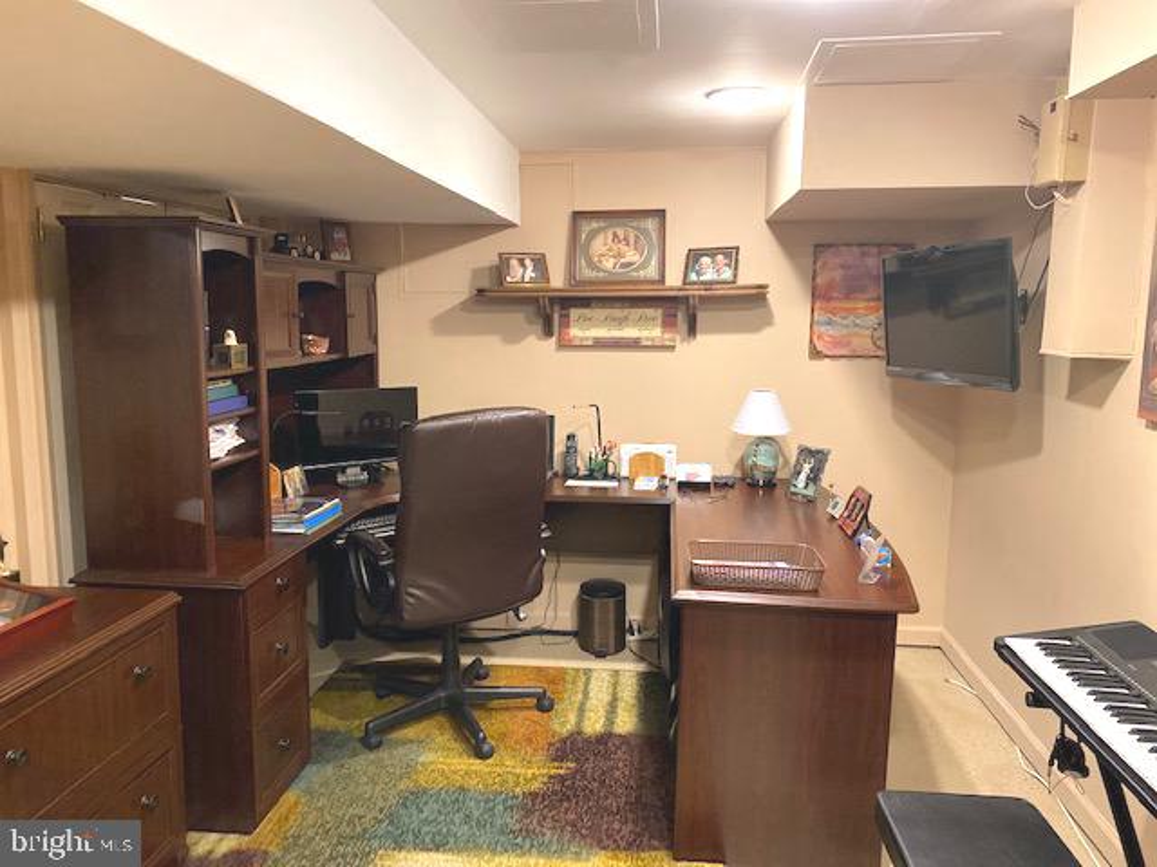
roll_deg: -0.7
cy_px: 434
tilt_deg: -8.4
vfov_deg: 53.1
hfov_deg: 67.3
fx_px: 869
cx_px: 578
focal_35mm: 26
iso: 400
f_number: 1.8
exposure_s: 1/60
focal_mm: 4.25
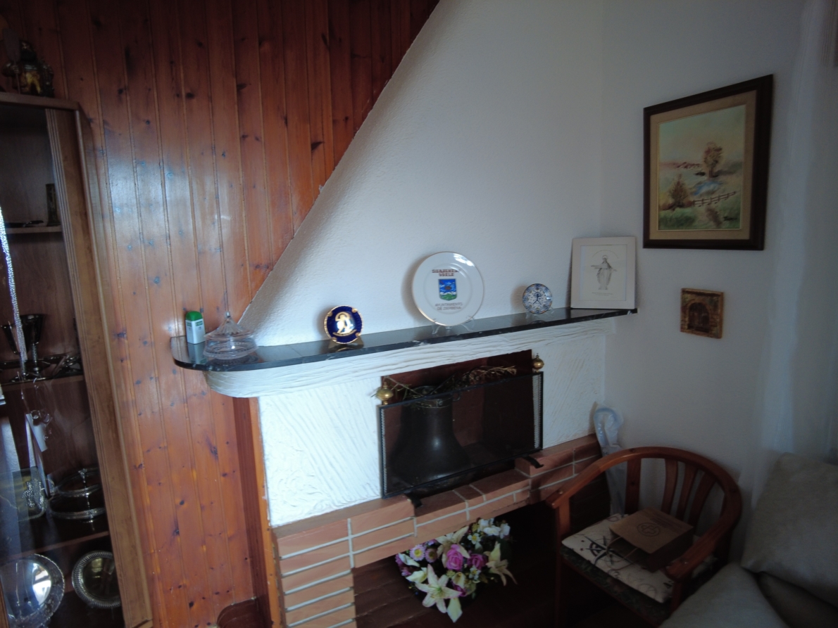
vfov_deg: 66.0
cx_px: 419
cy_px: 314
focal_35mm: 20
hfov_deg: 81.7
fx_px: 484
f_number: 1.8
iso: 100
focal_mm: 4.4
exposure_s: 1/2
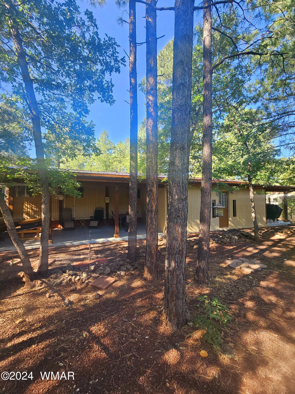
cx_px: 148
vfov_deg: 106.2
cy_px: 197
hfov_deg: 89.9
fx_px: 148
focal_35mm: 13
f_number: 2.2
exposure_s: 1/167
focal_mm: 2.2
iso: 50
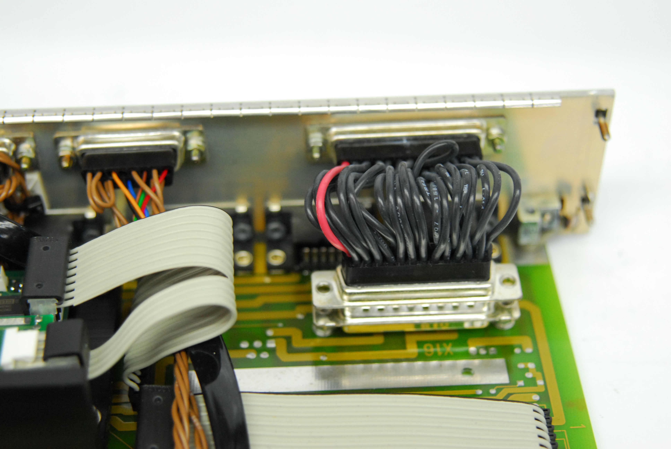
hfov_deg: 28.0
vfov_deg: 19.0
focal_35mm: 72
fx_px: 1344
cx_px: 336
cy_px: 224
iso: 800
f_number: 3.5
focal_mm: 48
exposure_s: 1/100
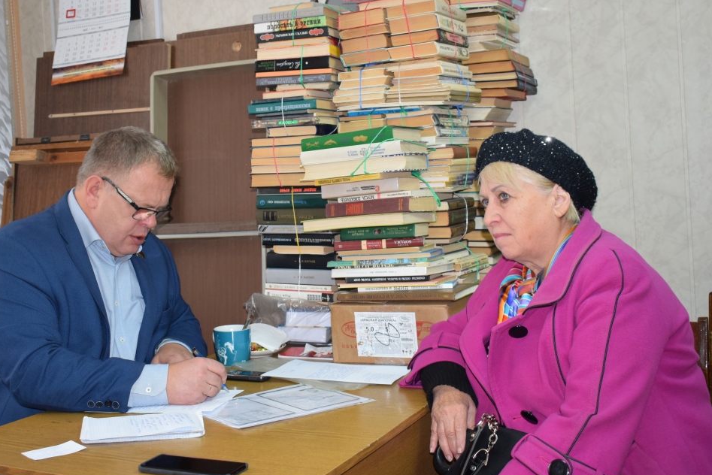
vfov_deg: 33.0
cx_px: 328
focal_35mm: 41
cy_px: 232
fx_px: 802
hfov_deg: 47.8
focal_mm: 25
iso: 800
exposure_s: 1/80
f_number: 4.5
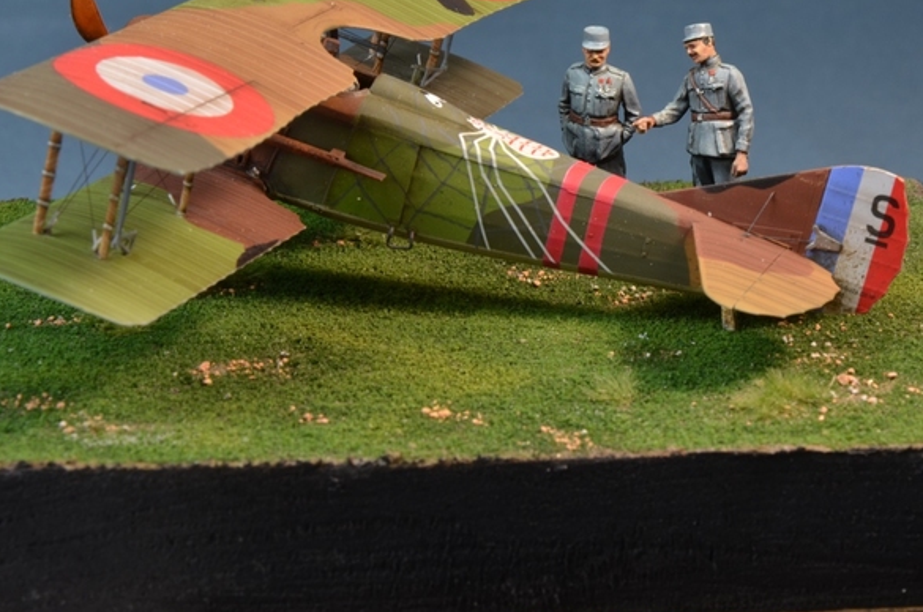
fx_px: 4198
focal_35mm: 164
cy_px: 213
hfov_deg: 12.5
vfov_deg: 8.3
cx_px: 465
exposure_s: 1/4
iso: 200
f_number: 18
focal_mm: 80
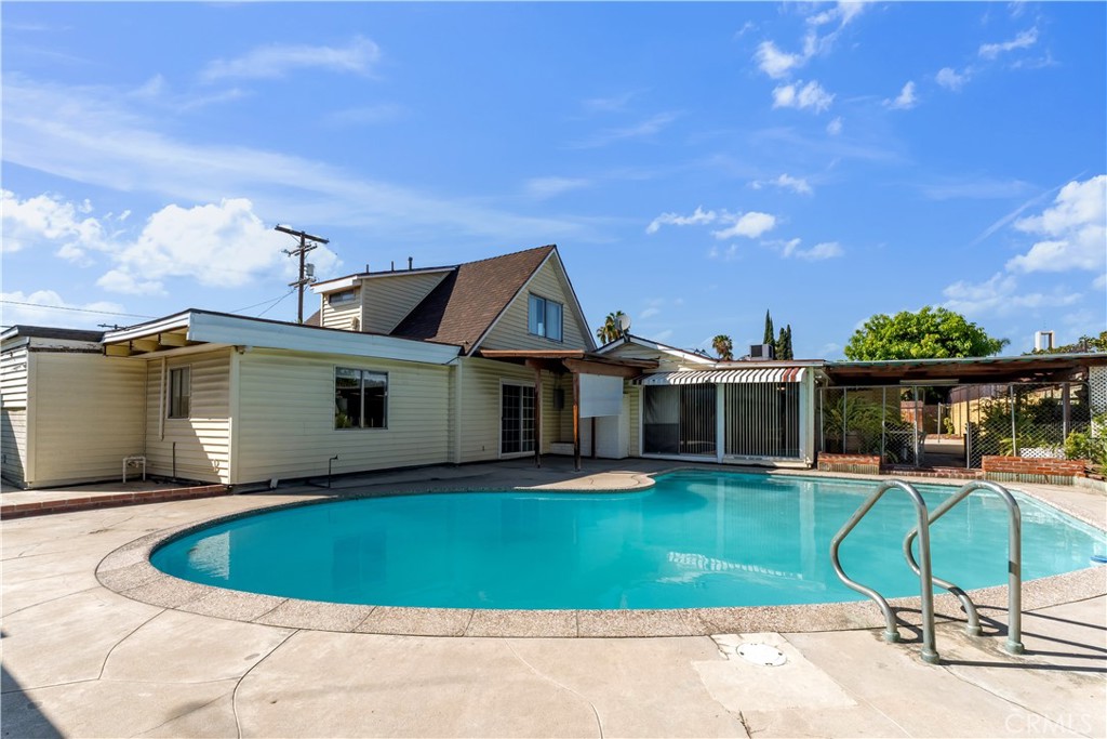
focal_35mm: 15
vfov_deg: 77.3
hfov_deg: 100.4
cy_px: 370
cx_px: 554
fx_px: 461
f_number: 8
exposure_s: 1/1600
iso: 640
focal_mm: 10
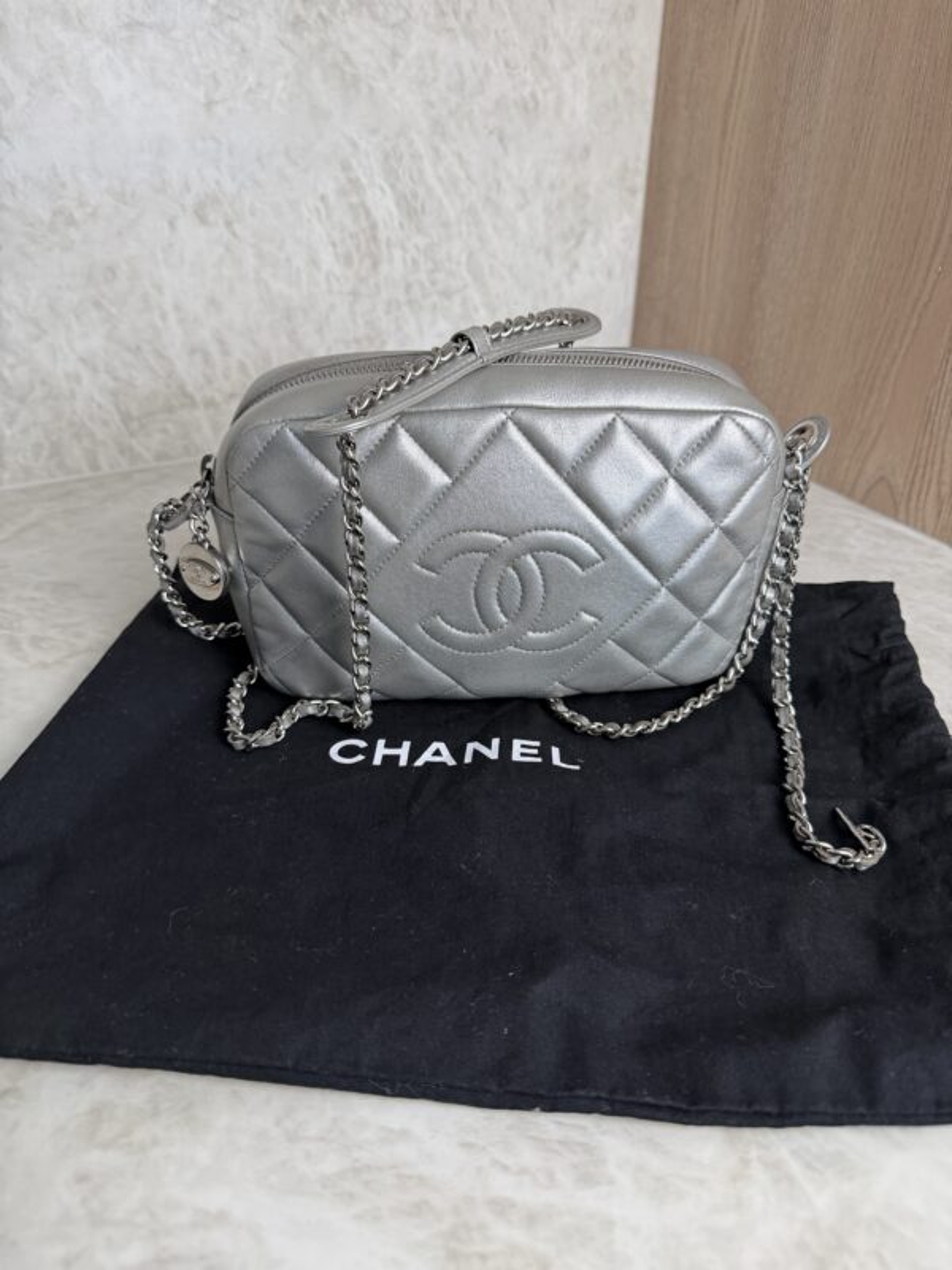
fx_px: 880
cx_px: 476
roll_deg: -2.1
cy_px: 635
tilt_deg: -31.0
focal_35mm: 24
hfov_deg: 56.8
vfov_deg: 71.6
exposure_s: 1/120
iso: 320
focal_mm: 6.76
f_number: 1.78
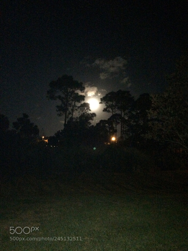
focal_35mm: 29
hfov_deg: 48.2
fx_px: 210
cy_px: 126
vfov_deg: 61.7
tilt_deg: +4.5
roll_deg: -3.6
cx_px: 94
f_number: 2.2
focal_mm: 4.15
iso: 2000
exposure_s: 1/16
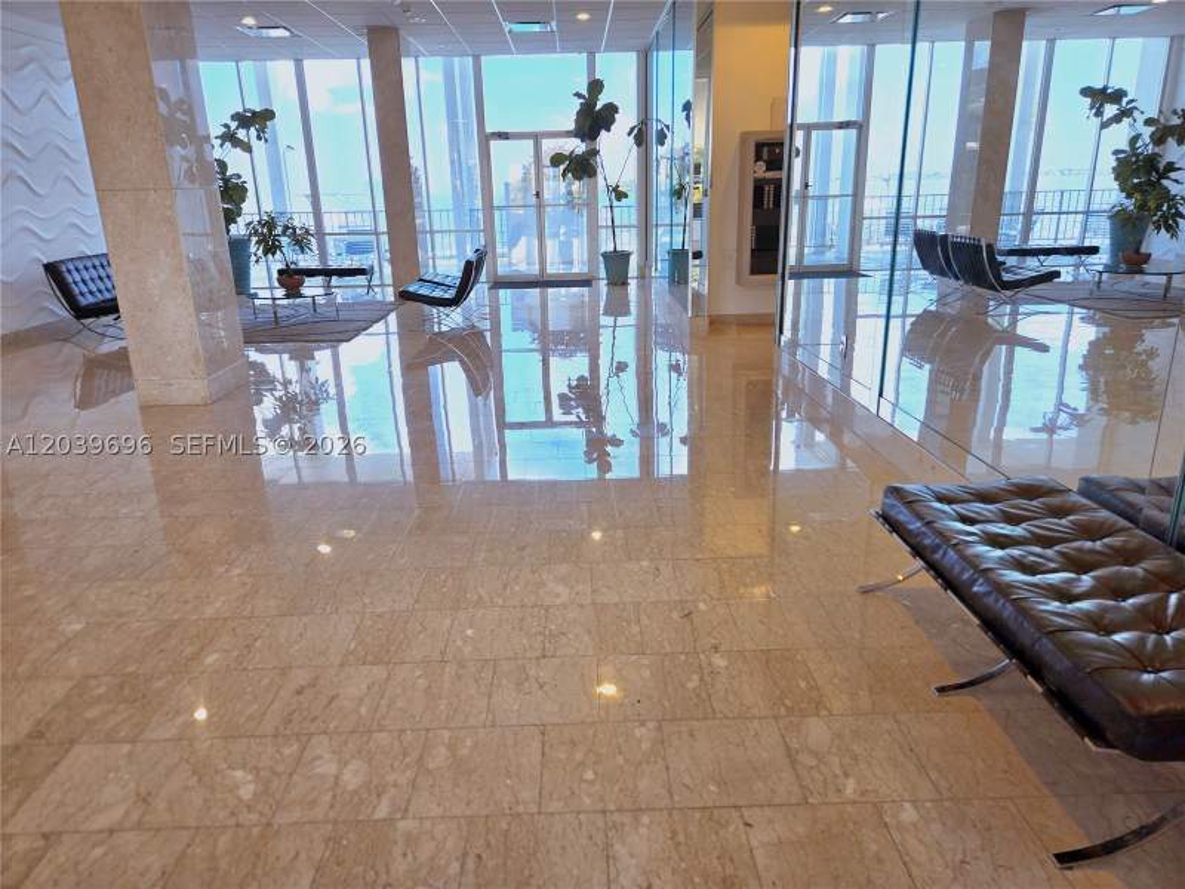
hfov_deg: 73.9
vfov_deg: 58.9
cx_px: 592
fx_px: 787
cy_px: 444
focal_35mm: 23
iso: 40
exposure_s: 1/120
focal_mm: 5.4
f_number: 1.8
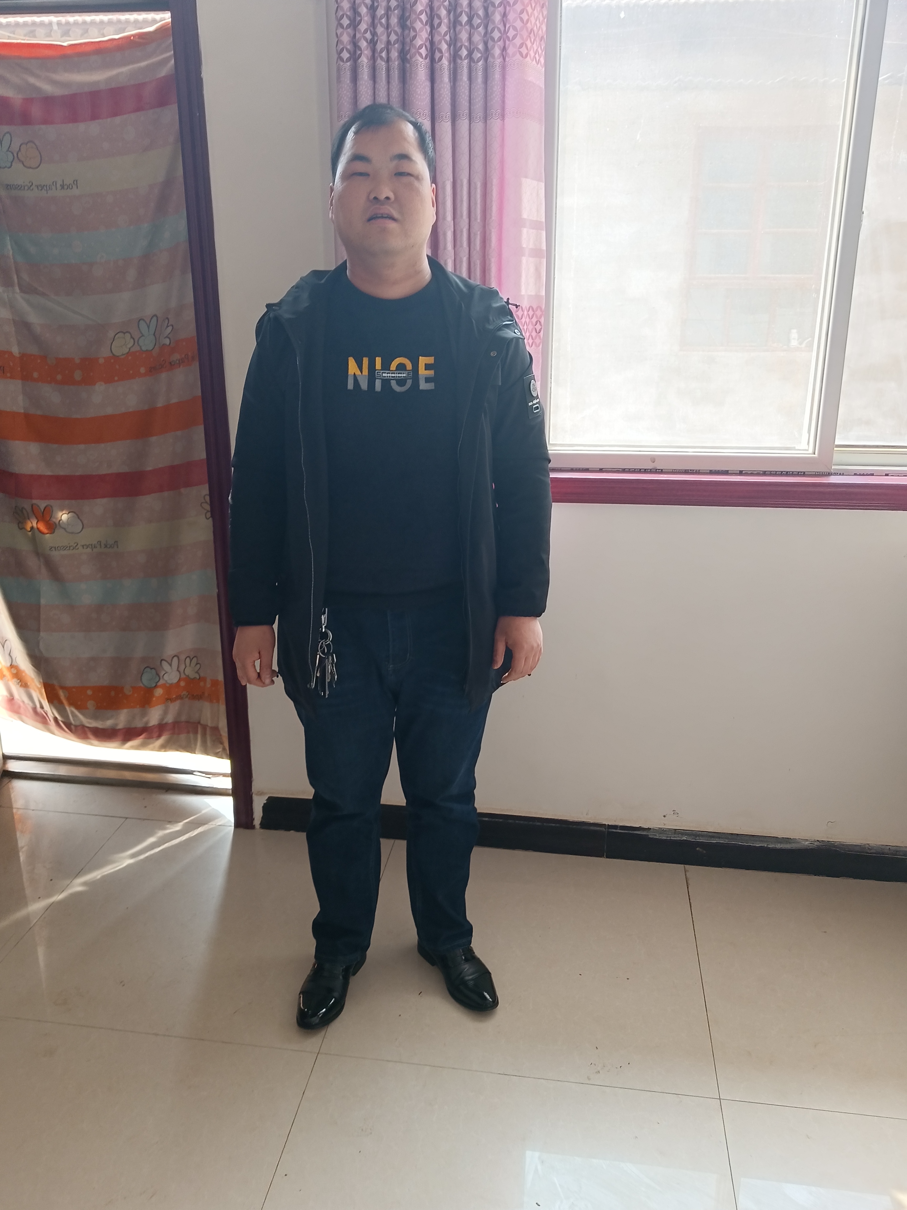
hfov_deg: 51.4
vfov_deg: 65.3
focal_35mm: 27
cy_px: 605
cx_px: 454
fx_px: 943
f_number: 1.9
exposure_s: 1/100
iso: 121
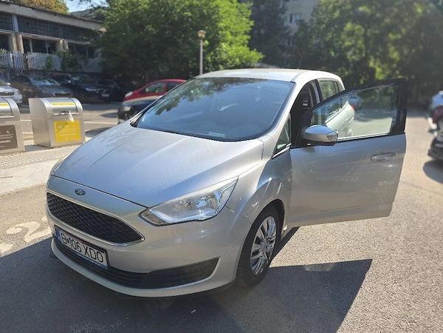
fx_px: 294
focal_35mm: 23
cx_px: 222
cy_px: 166
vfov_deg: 58.9
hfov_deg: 73.9
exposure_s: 1/2500
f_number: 1.7
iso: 80
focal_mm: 6.3
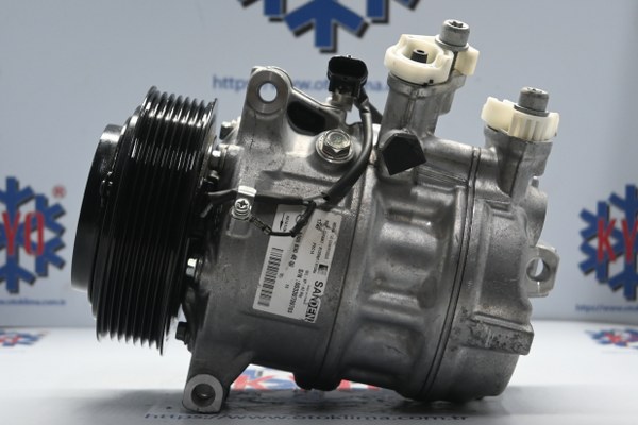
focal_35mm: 75
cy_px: 212
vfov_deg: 18.2
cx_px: 319
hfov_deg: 27.0
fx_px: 1329
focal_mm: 50
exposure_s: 1/80
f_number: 6.3
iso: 1400
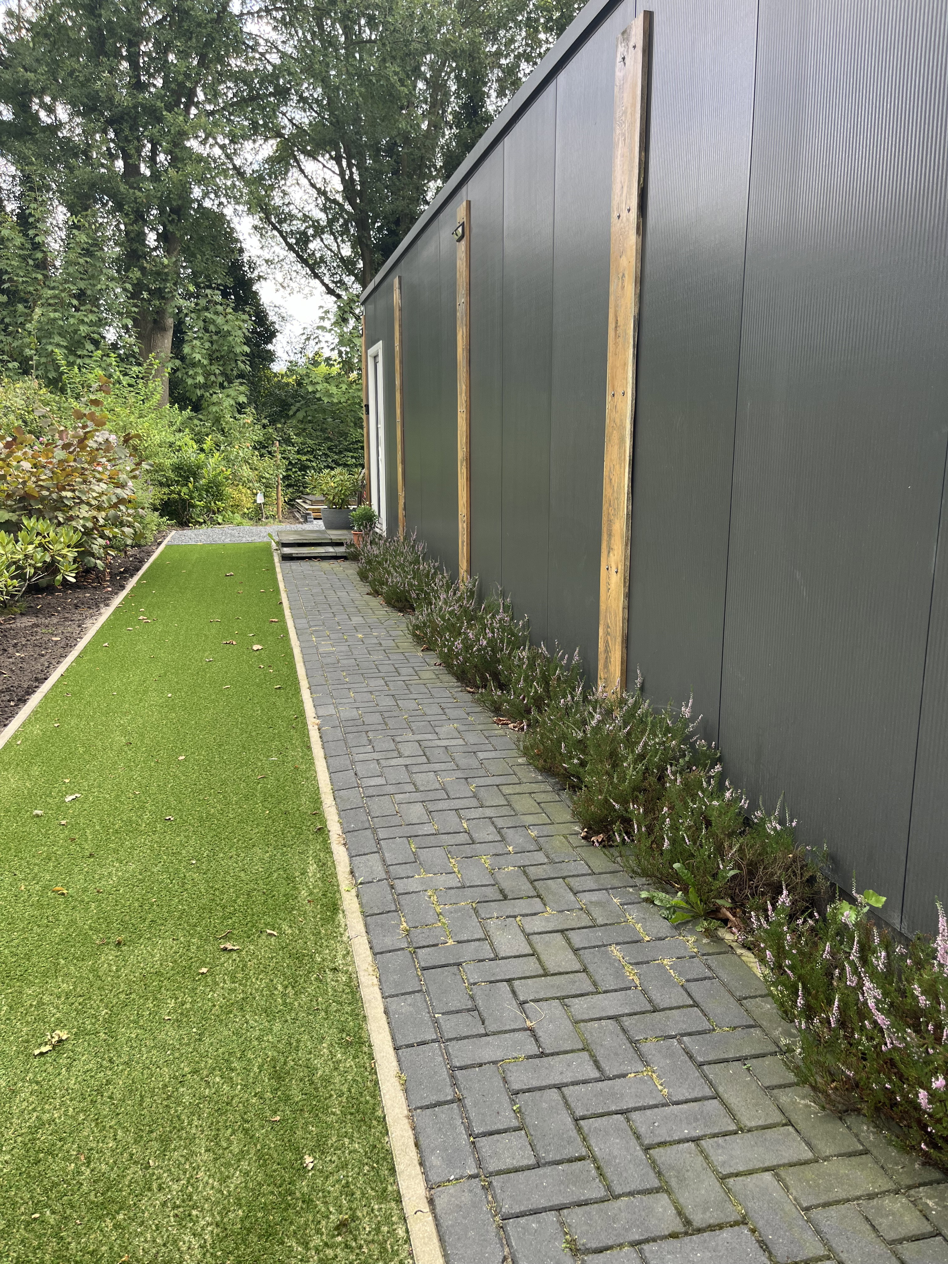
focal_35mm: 26
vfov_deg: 67.3
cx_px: 474
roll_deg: +0.5
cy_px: 632
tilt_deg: -11.7
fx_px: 949
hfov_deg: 53.1
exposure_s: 1/218
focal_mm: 5.1
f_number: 1.6
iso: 40
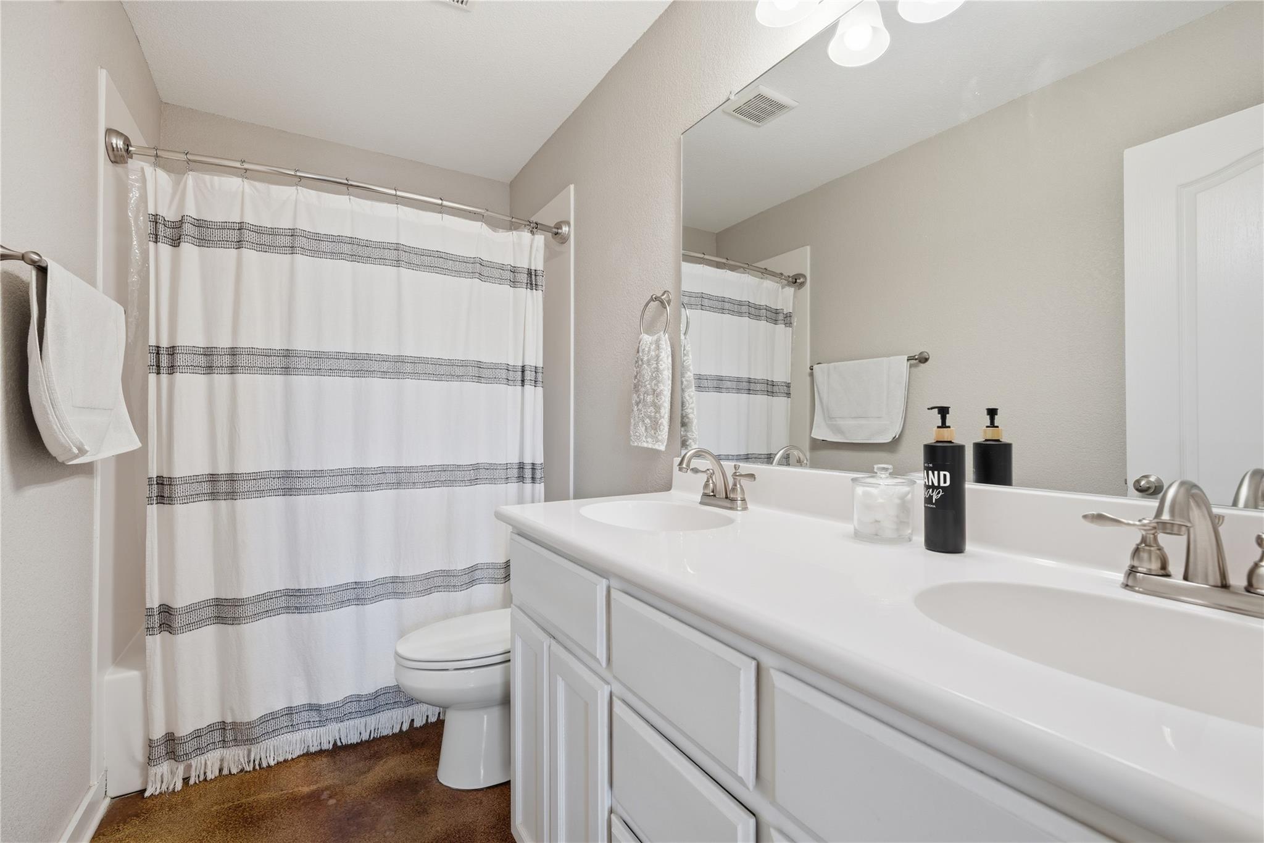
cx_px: 632
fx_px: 527
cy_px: 422
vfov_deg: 77.3
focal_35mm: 15
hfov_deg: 100.4
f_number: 8
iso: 125
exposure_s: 1/40
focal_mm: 15
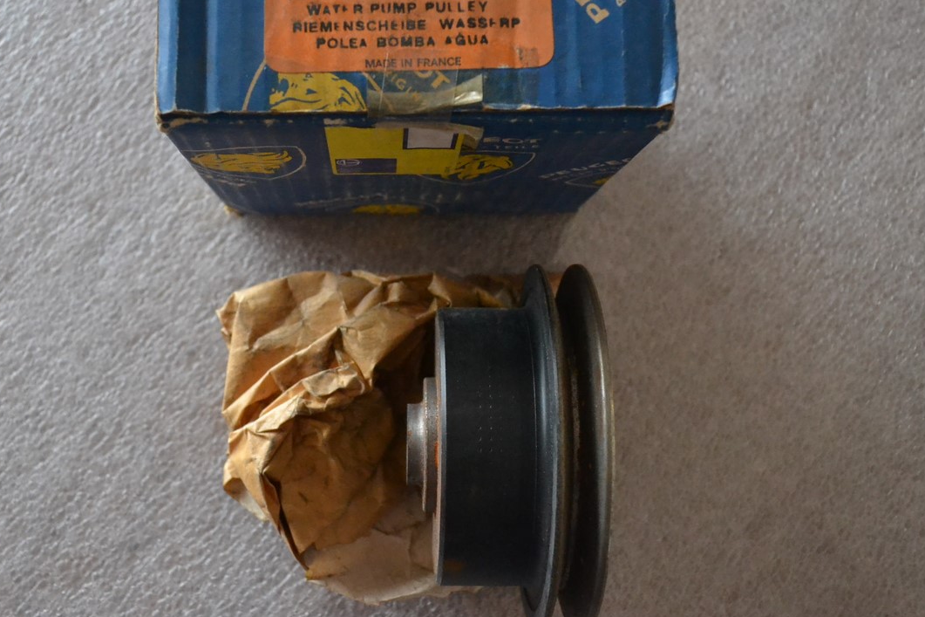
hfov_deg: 46.2
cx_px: 380
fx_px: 1079
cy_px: 280
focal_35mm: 42
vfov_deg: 31.9
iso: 3200
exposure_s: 1/50
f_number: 4
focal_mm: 22
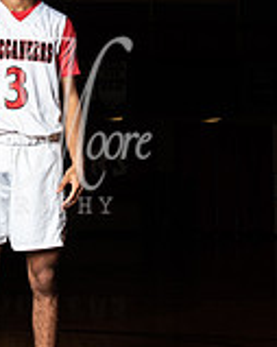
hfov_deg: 16.3
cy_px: 105
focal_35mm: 93
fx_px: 954
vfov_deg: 20.5
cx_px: 22
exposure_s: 1/200
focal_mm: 35
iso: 320
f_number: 14
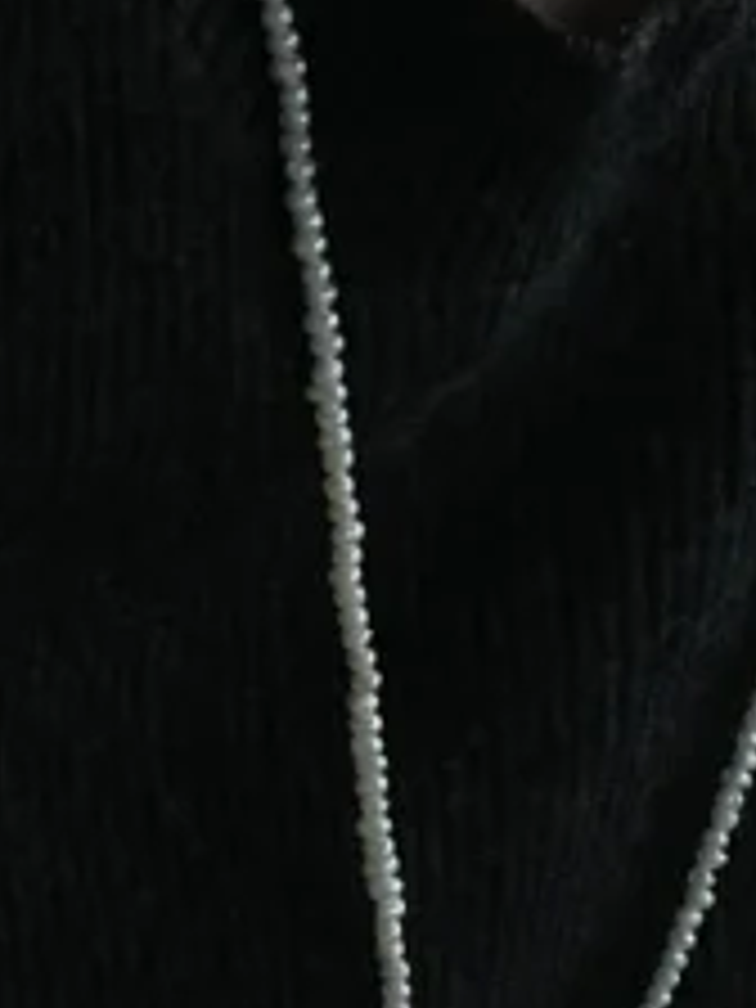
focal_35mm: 107
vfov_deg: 18.0
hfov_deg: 13.7
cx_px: 81
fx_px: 3116
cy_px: 990
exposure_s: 1/60
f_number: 2.2
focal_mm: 2.71
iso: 100
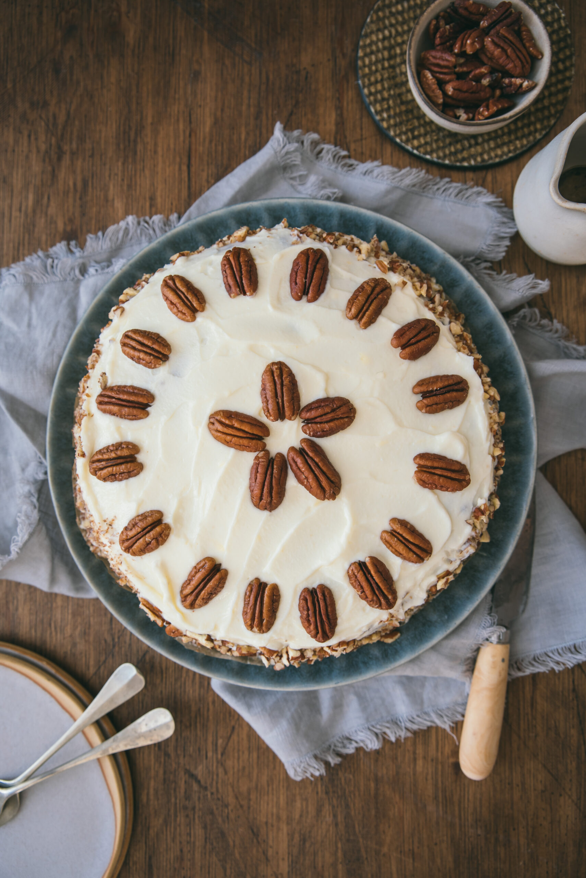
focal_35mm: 32
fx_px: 781
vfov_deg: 58.7
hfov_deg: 41.2
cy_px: 439
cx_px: 293
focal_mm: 32
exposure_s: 1/50
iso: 200
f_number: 4
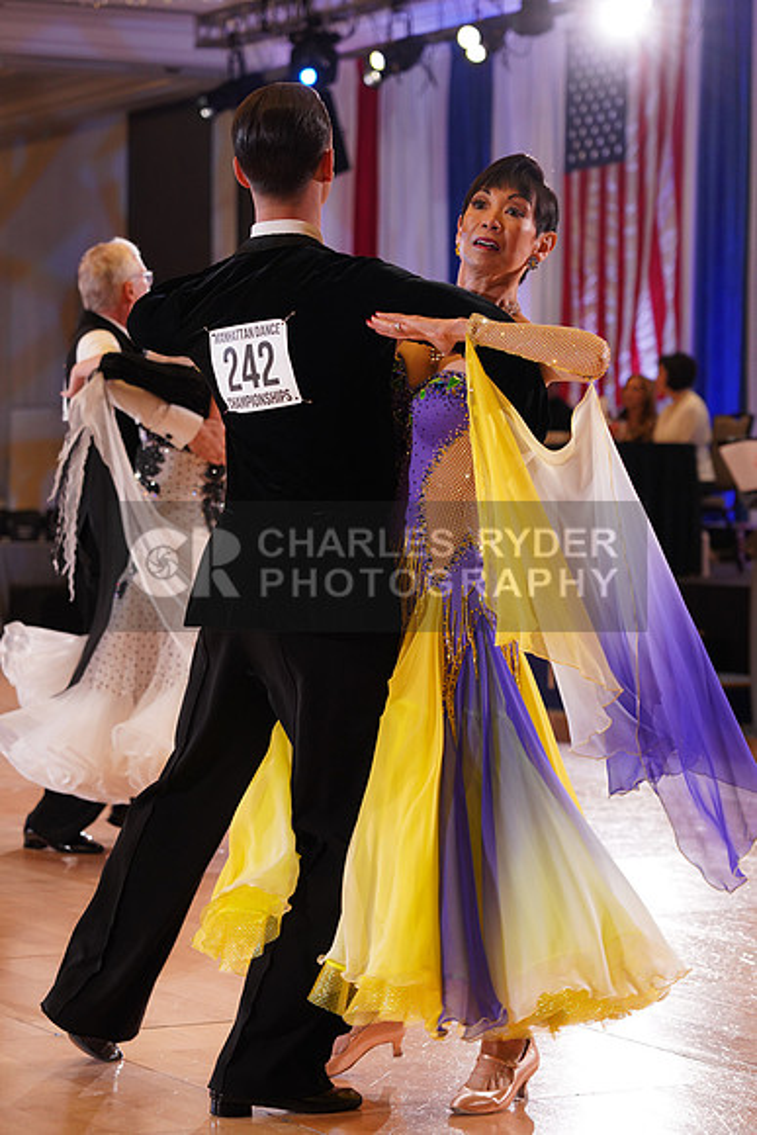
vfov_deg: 19.5
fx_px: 3310
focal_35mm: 105
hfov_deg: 13.0
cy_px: 568
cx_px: 378
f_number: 5
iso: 1600
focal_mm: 105
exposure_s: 1/160
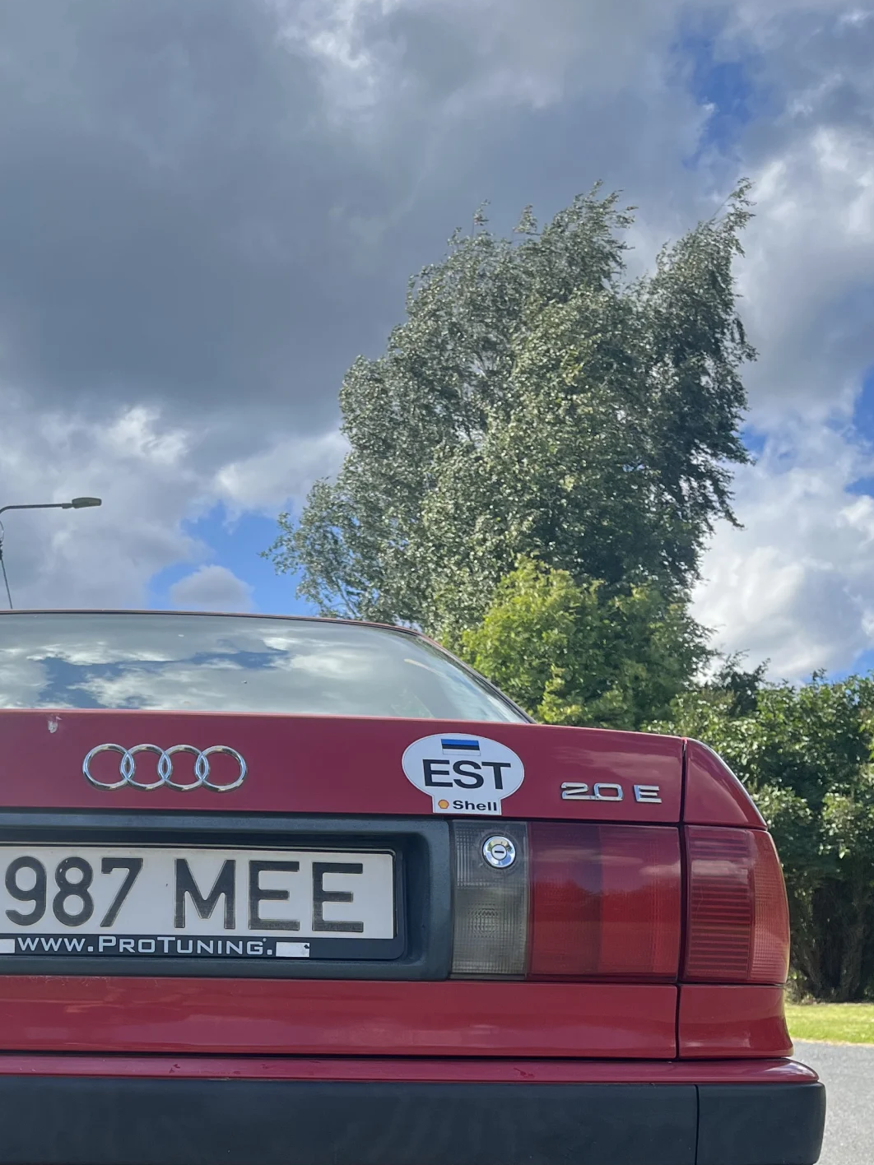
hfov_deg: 30.2
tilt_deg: +1.1
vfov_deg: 38.4
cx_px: 178
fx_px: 1582
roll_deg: +2.0
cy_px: 990
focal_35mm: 47
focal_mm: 5.1
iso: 50
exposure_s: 1/2137
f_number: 1.6
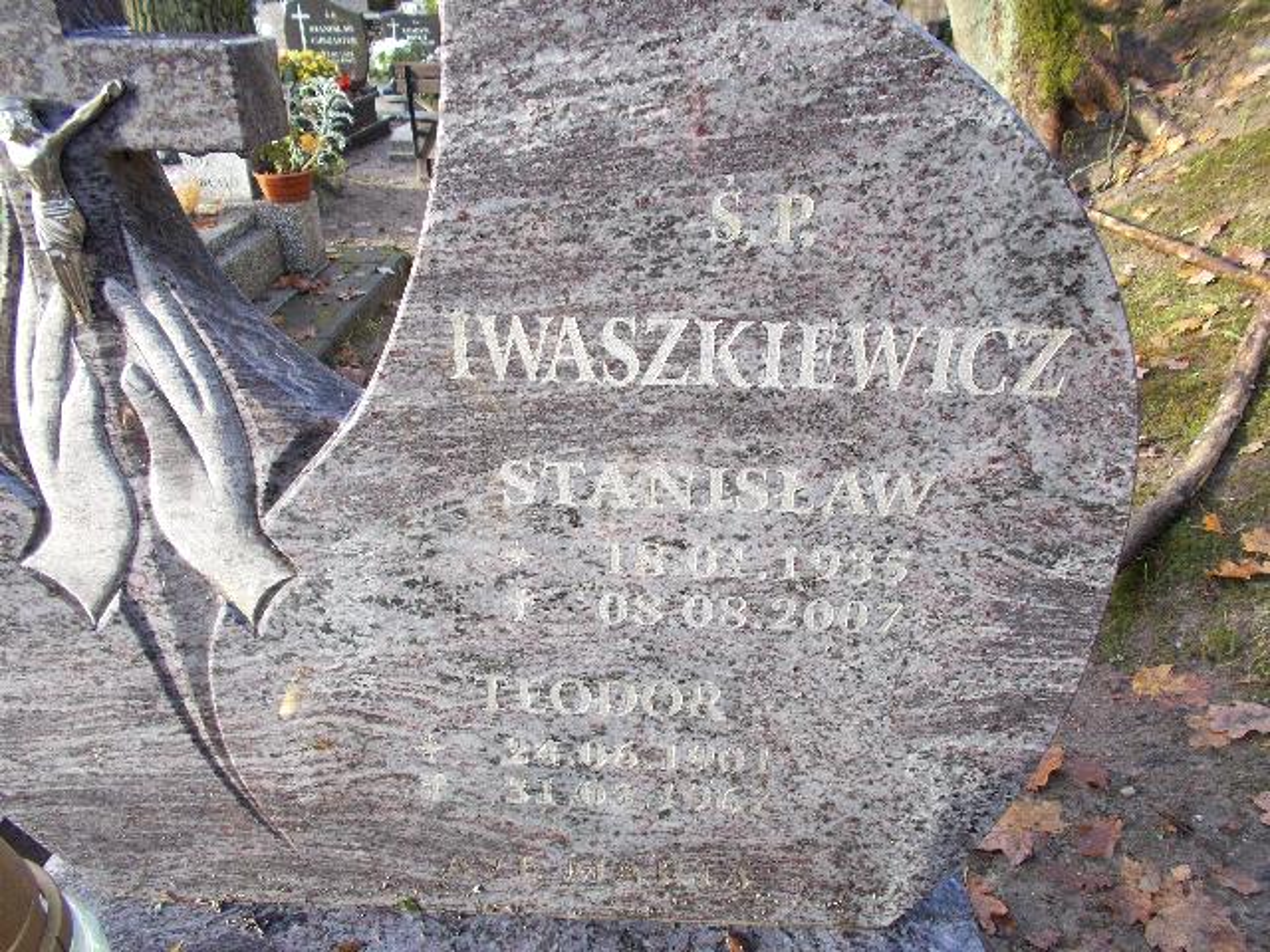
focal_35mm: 26
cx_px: 635
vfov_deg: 53.1
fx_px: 954
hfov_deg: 67.3
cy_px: 476
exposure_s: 1/50
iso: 80
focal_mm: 4.6
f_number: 3.2
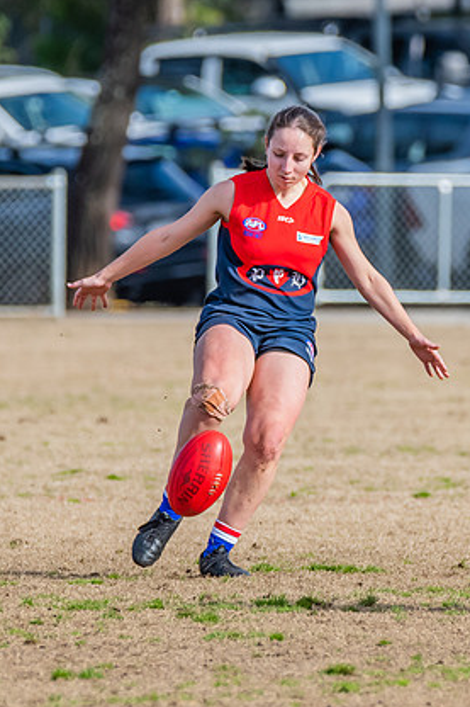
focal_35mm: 1052
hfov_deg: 1.3
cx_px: 314
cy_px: 298
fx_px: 20617
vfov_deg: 2.0
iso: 800
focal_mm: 400
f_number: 8
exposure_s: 1/1600
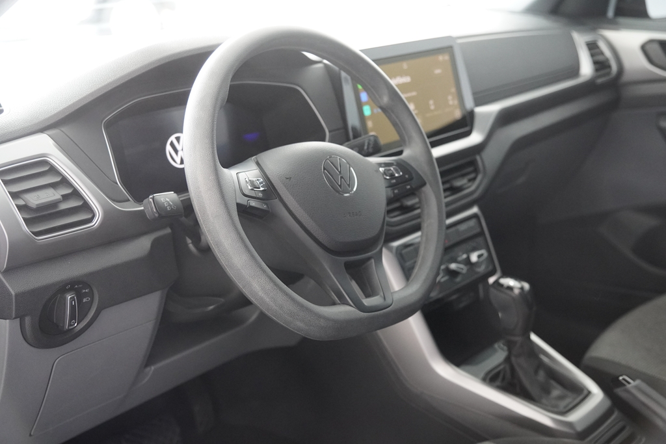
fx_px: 888
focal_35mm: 48
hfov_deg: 41.1
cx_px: 333
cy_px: 222
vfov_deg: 28.1
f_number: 2.8
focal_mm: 32
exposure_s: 1/160
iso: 2500
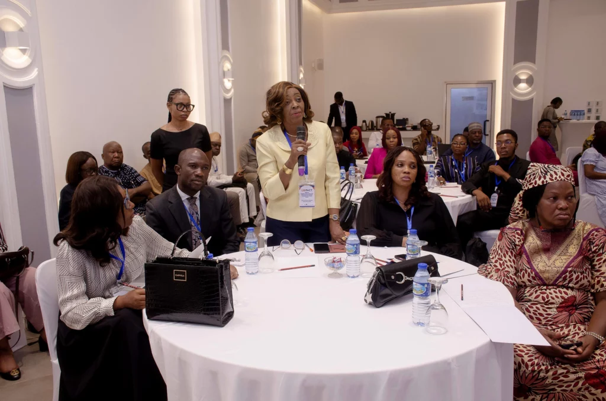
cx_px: 303
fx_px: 504
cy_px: 200
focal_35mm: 30
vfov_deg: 43.4
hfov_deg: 62.0
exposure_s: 1/100
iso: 500
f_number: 6.3
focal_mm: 20
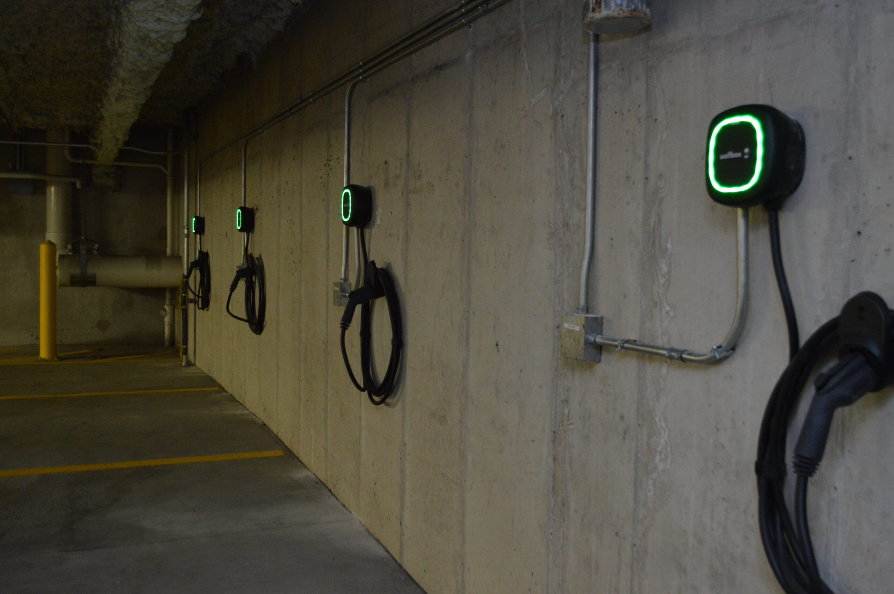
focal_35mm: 33
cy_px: 297
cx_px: 447
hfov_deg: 57.3
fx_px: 819
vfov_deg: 39.9
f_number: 4
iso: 1400
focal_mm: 22
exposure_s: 1/15
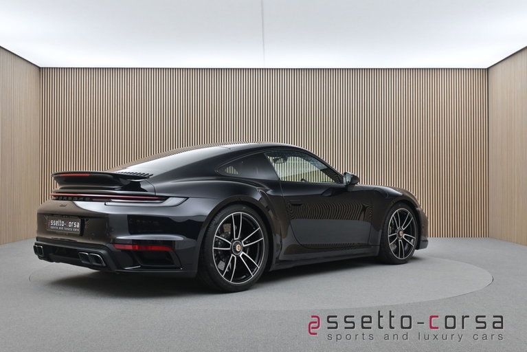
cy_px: 176
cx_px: 264
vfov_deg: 32.5
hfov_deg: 47.1
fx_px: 604
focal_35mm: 41
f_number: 4.5
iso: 640
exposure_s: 1/40
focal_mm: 27.5
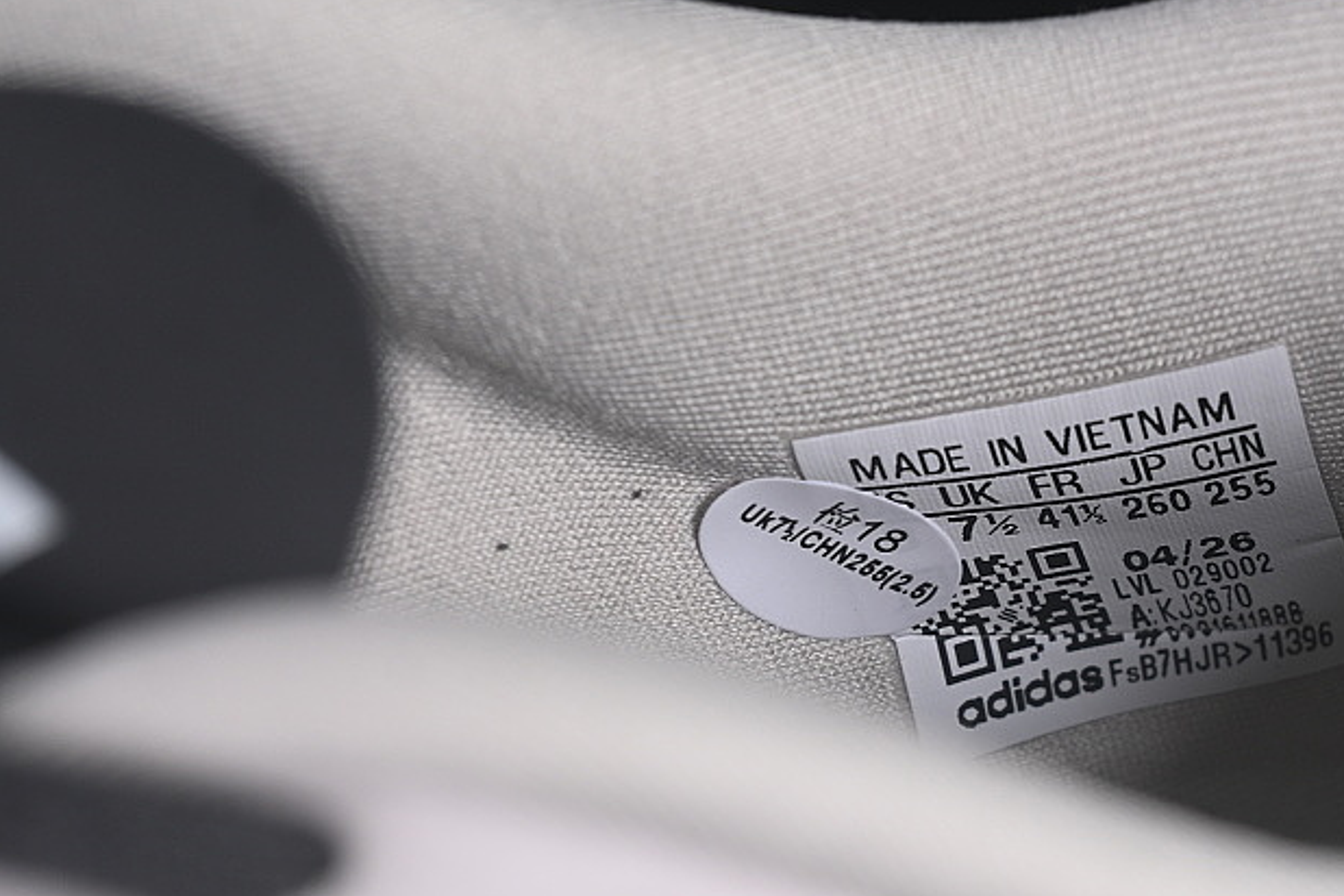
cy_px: 594
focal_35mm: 131
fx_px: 4890
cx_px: 1068
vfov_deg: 10.5
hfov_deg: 15.5
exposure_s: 1/80
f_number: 7.1
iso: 160
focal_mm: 50
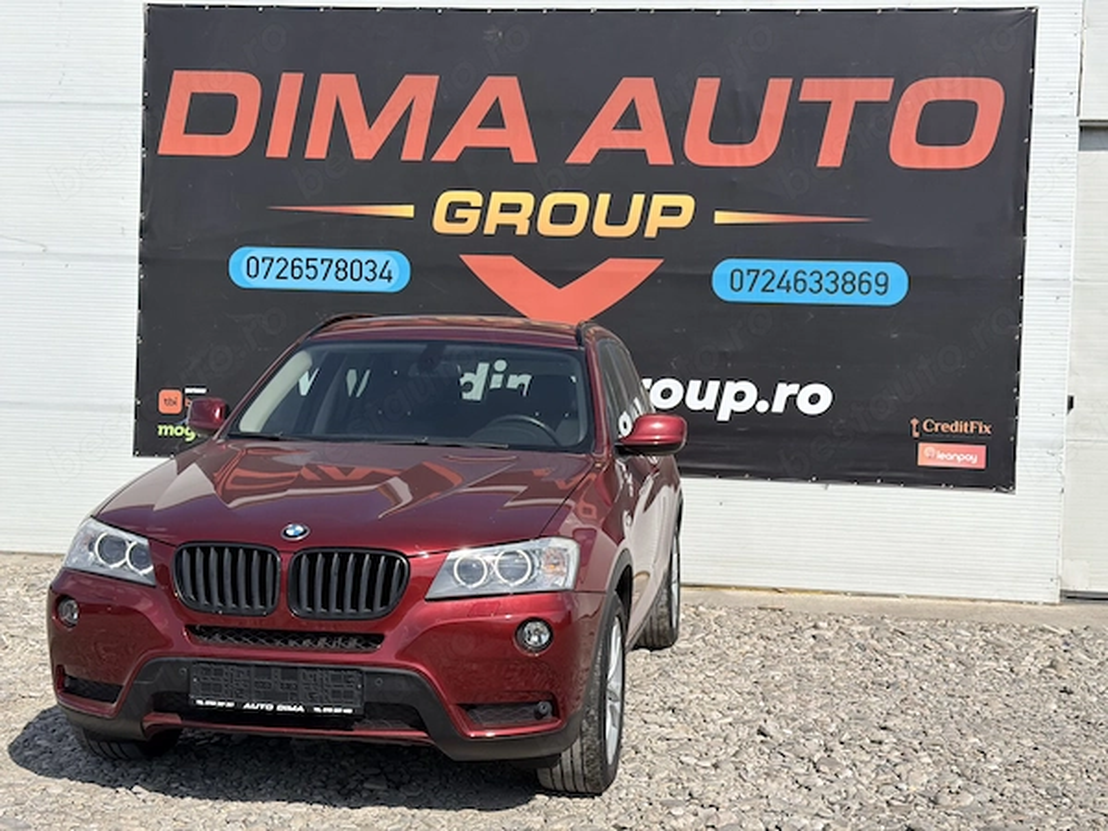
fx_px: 1536
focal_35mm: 48
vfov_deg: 30.3
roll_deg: -2.0
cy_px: 416
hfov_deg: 39.7
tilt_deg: -0.7
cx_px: 554
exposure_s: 1/6536
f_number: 1.78
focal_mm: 6.76
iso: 80
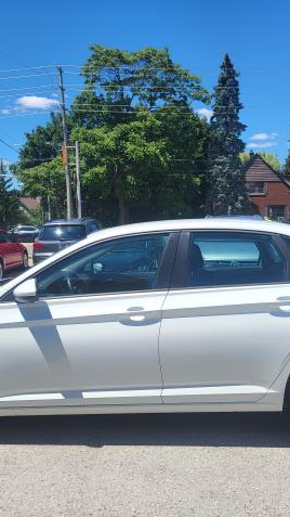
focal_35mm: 38
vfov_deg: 52.8
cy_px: 258
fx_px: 520
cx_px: 166
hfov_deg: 31.1
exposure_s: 1/2921
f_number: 1.8
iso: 40
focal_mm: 5.4
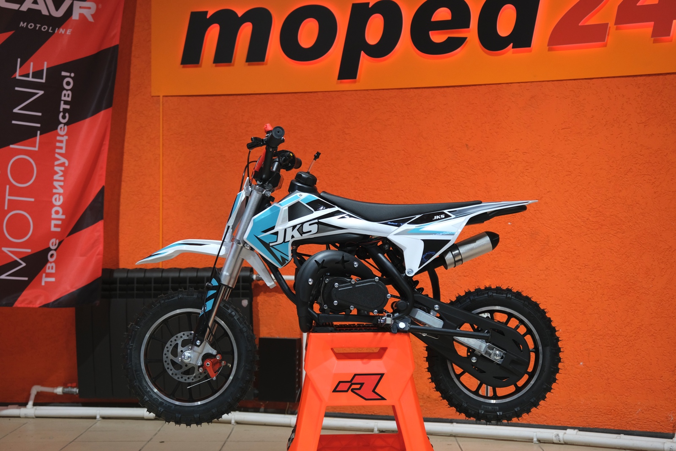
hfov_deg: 28.8
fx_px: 1314
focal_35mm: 70
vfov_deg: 19.5
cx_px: 338
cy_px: 226
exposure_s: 1/100
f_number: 4
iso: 1000
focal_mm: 46.6
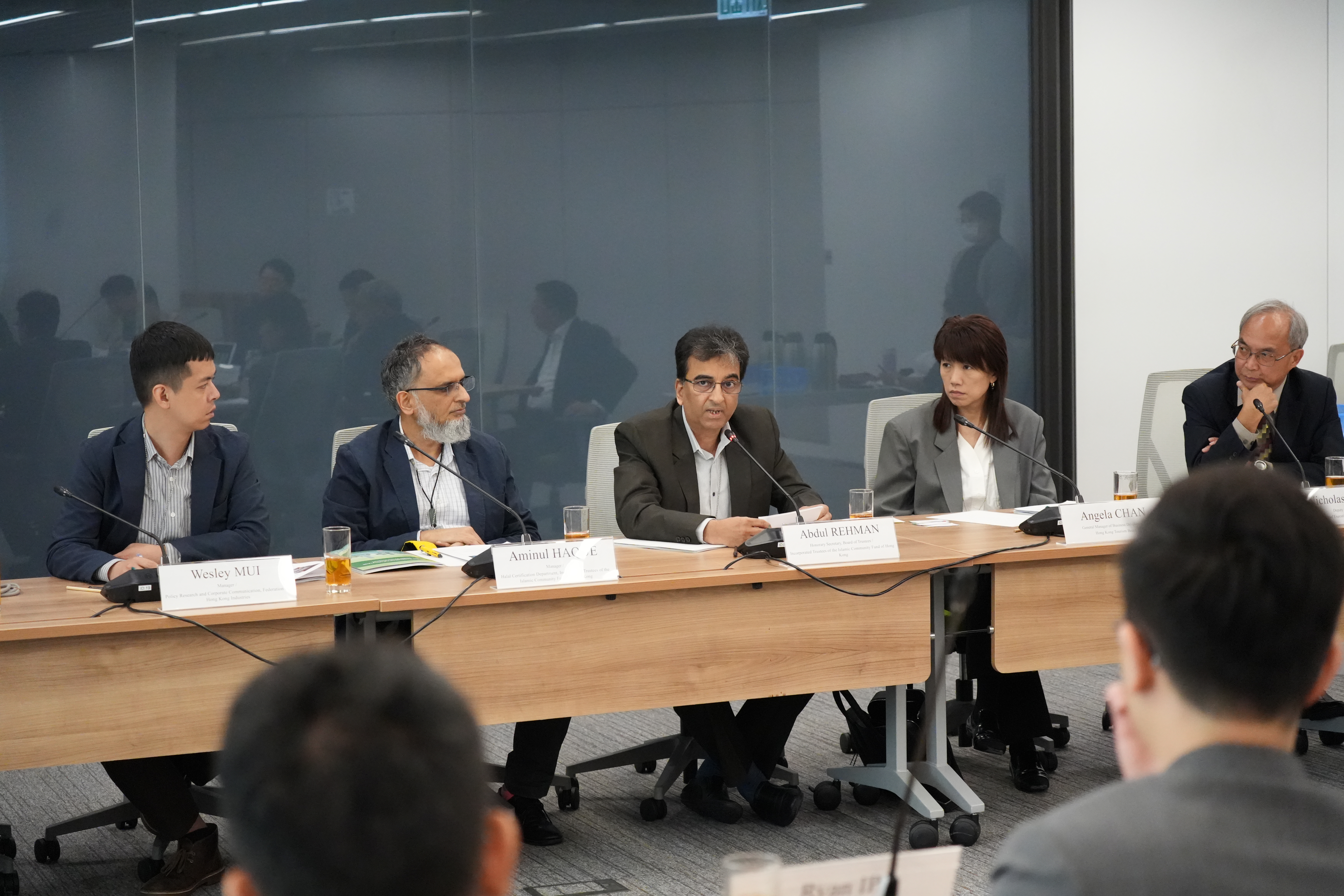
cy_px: 448
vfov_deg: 19.5
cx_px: 672
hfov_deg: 28.8
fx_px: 2613
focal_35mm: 70
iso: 10000
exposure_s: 1/250
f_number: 4
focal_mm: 70
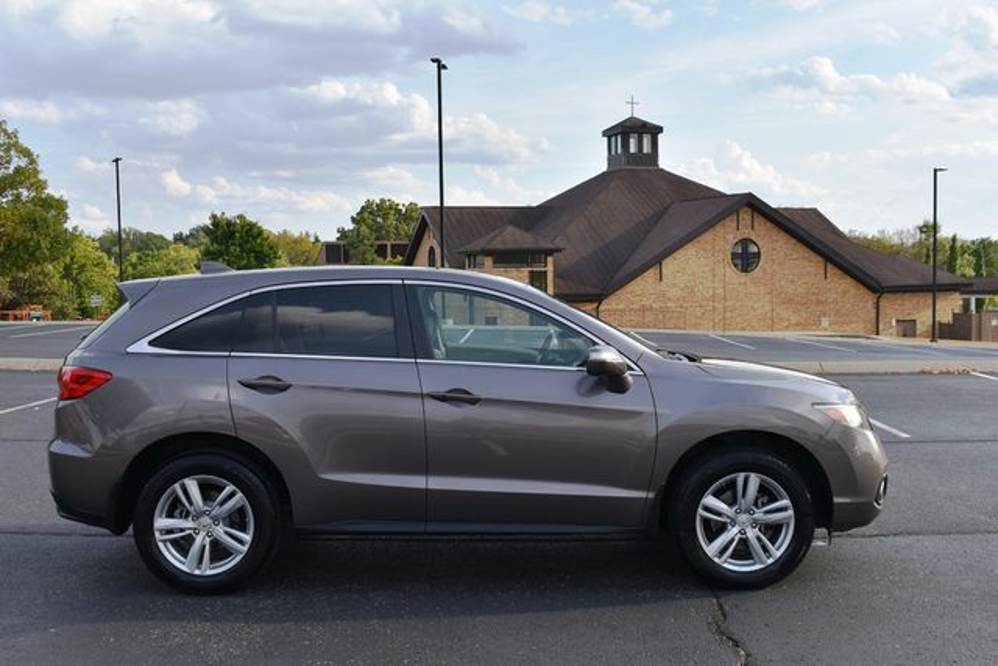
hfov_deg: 51.3
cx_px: 499
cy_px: 333
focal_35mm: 38
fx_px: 1040
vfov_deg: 35.5
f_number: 8
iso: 180
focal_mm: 25
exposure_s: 1/250
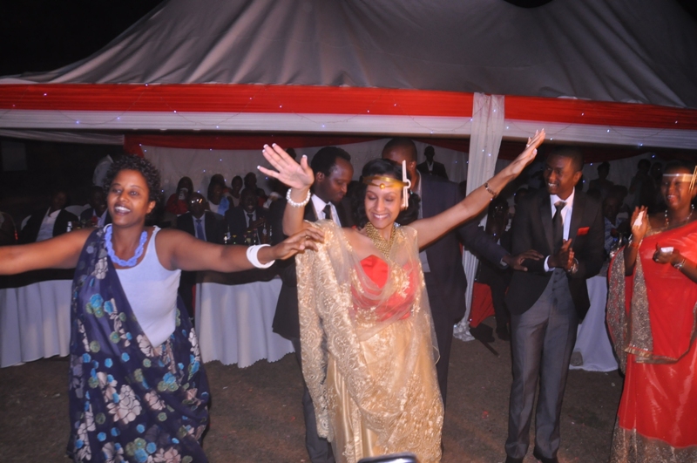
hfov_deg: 67.5
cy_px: 232
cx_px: 348
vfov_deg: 47.8
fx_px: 522
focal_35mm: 27
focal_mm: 18
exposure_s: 1/60
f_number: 5.6
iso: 800
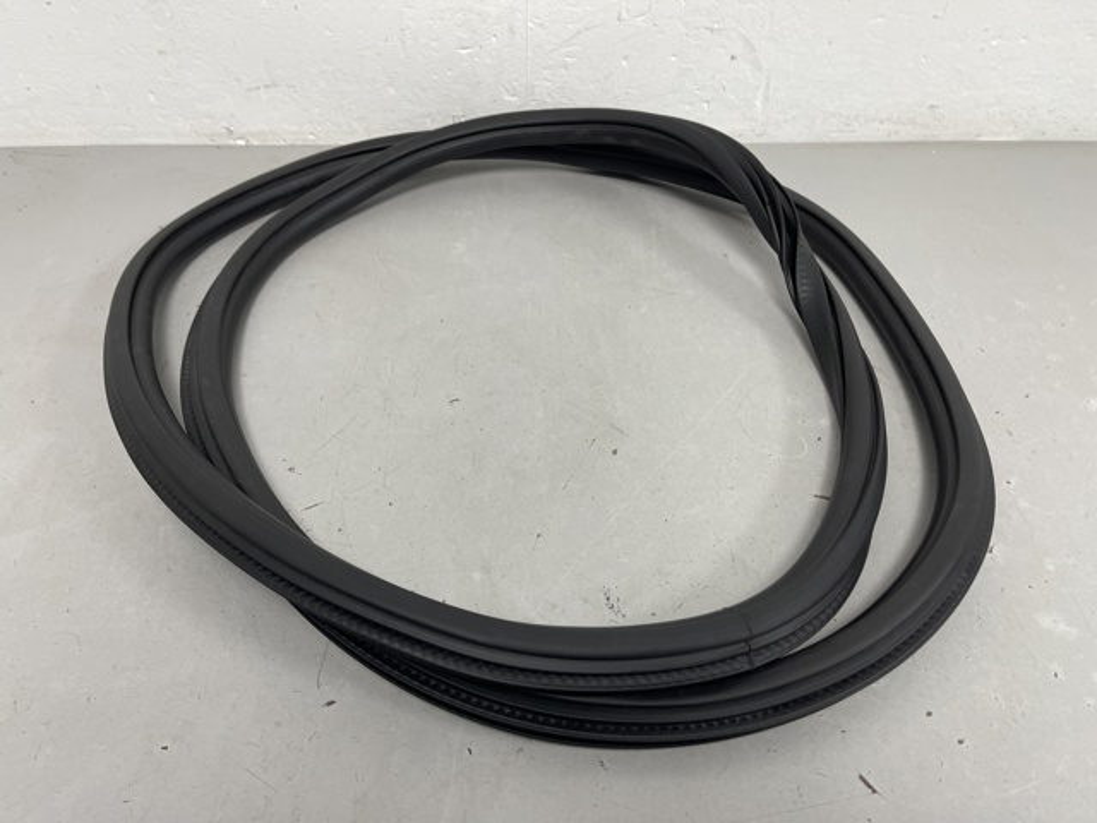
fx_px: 792
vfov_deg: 54.9
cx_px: 548
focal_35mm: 25
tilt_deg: -46.8
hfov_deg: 69.4
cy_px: 412
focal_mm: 5.1
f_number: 1.6
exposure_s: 1/100
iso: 100
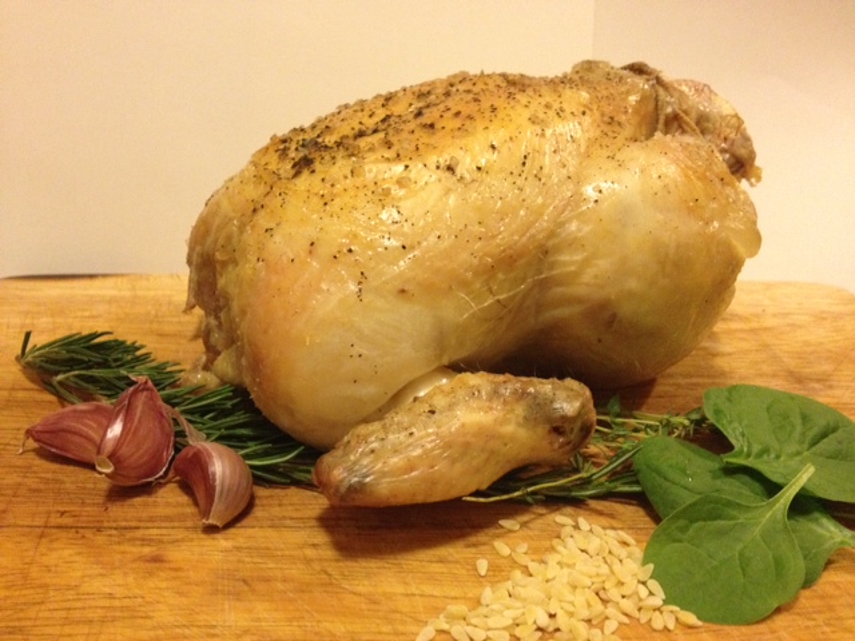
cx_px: 428
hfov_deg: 52.6
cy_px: 320
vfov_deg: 40.7
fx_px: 864
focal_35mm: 35
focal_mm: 4.28
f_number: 2.4
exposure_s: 1/20
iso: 400
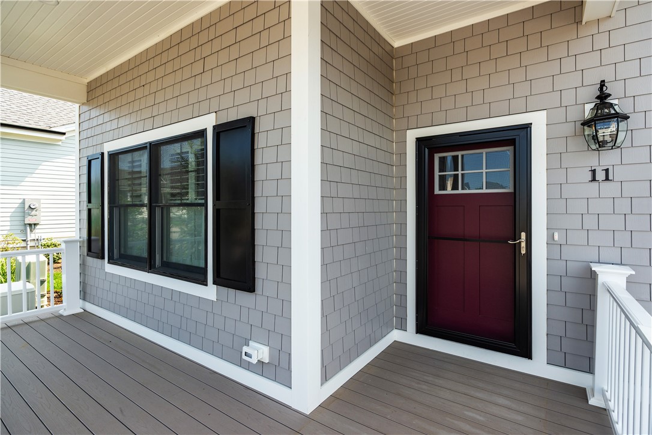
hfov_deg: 96.7
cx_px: 326
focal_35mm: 16
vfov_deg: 73.7
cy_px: 218
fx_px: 290
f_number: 6.3
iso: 100
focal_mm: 16
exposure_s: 1/125
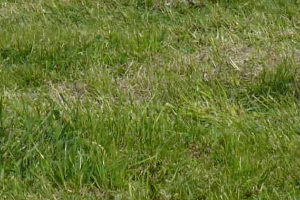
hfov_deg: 6.1
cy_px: -282
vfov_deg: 4.0
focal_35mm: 337
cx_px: 35
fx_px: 2807
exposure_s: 1/400
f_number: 8
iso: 100
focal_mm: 15.3
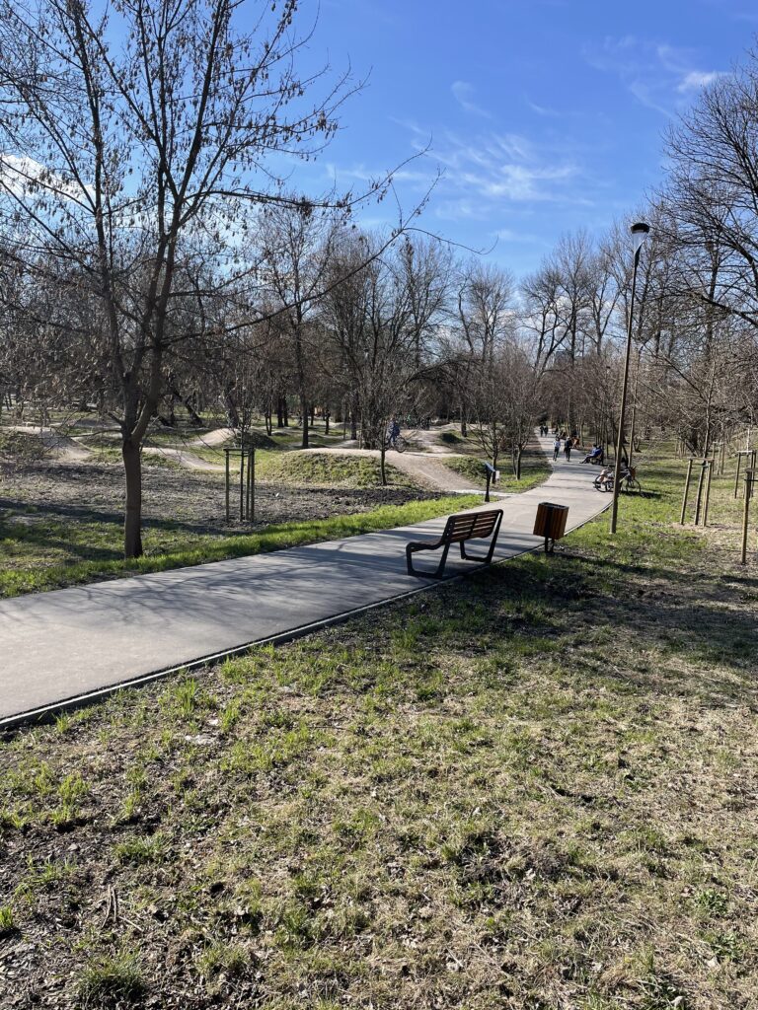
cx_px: 379
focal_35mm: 26
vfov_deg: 67.3
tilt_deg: -4.8
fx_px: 759
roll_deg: -2.3
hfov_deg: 53.1
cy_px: 505
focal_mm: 4.2
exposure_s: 1/2212
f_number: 1.6
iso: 32
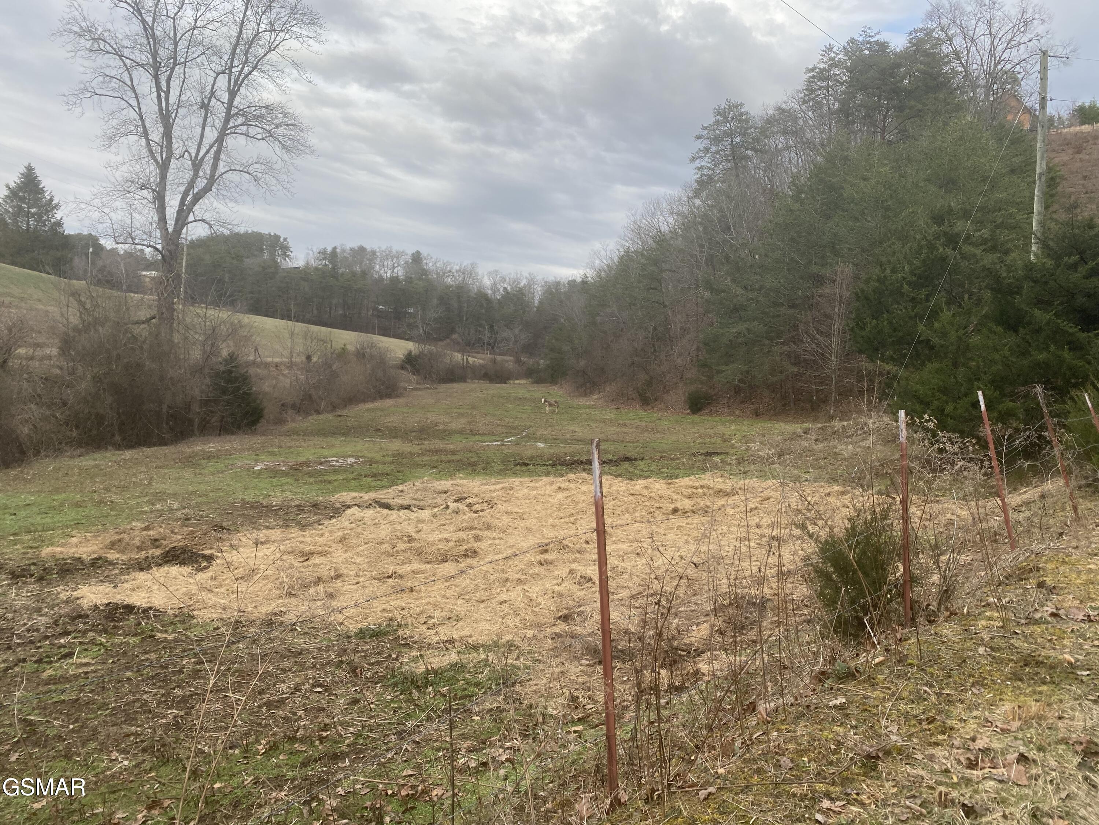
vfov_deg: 53.1
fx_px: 825
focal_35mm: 26
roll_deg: -4.9
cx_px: 550
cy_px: 412
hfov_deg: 67.3
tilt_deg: -4.3
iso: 32
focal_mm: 4.25
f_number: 1.8
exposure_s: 1/604
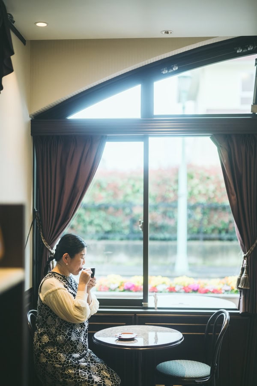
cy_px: 193
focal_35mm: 50
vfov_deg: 39.6
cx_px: 128
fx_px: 535
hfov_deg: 27.0
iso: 400
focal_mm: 50
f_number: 1.2
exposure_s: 1/1000
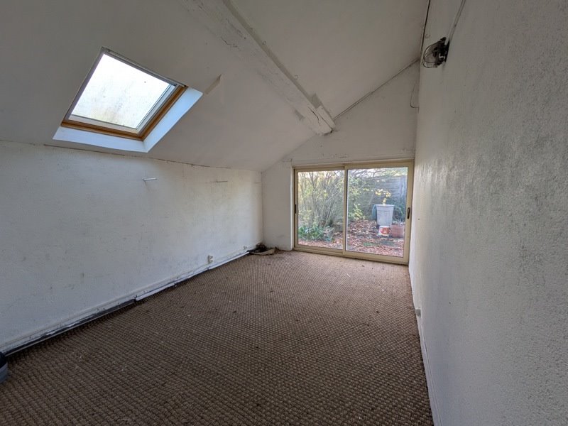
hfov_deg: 102.1
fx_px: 230
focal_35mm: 14
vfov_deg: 85.7
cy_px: 213
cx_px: 284
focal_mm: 1.83
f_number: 2.2
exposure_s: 1/100
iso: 67
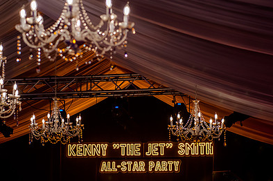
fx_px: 1083
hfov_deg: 14.4
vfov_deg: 9.6
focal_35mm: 143
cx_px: 118
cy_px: 94
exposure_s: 1/125
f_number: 2.8
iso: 1250
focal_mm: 66
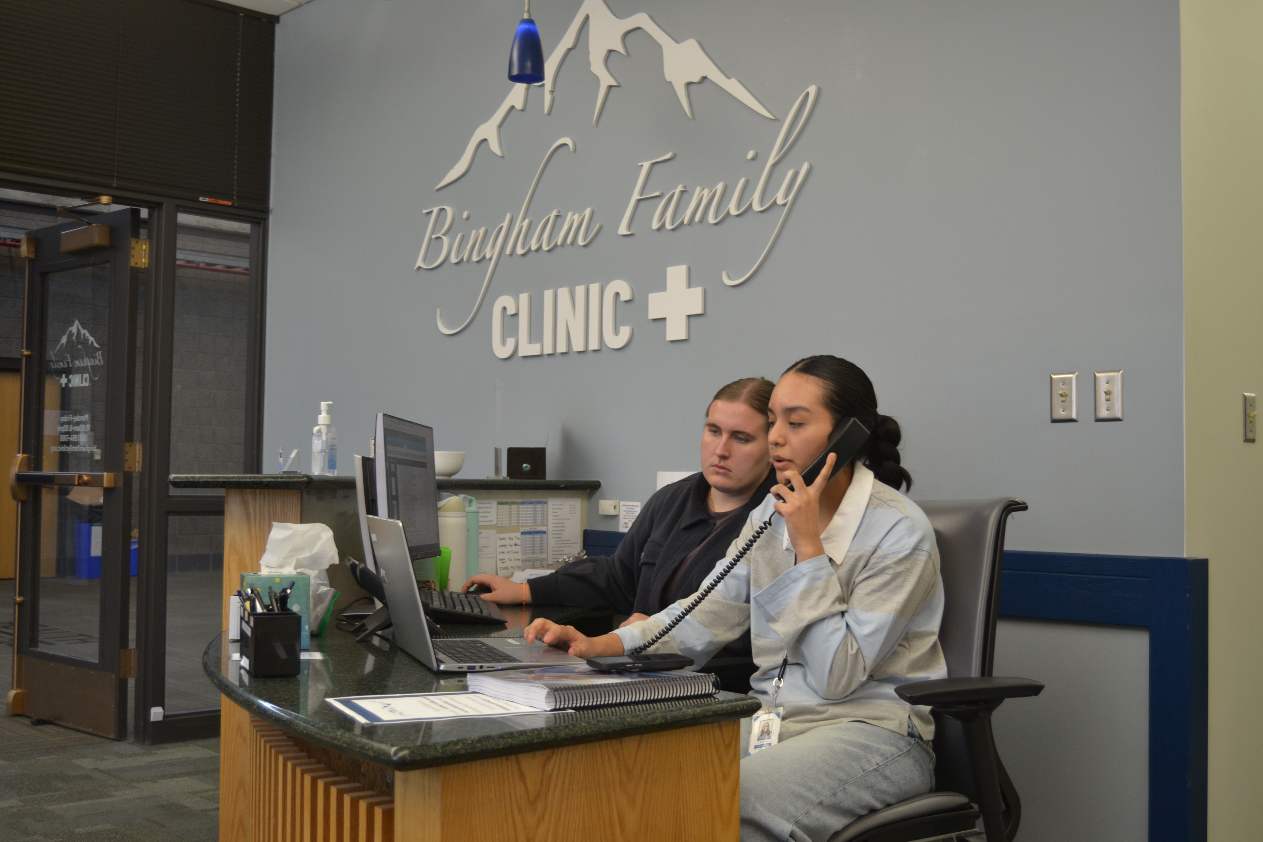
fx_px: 1368
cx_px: 632
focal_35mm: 39
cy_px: 421
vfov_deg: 34.2
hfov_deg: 49.6
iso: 400
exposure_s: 1/60
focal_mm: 26
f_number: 4
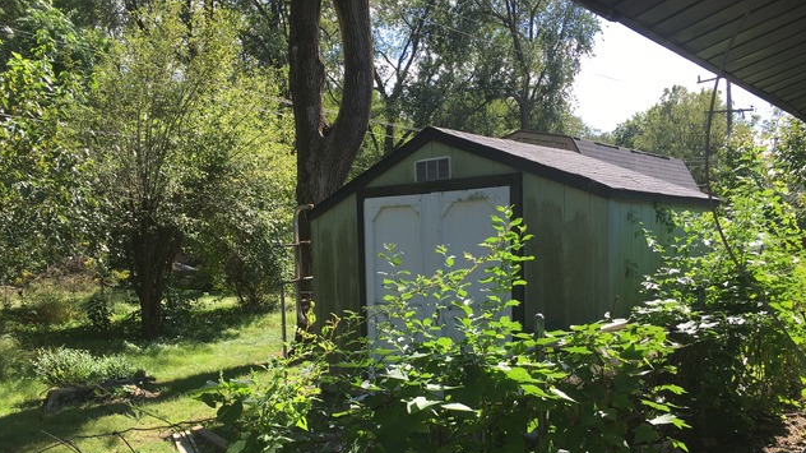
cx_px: 400
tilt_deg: +0.7
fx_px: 684
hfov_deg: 61.0
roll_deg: +1.3
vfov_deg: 36.4
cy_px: 283
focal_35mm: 32
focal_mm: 4.15
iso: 25
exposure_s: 1/534
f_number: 2.2
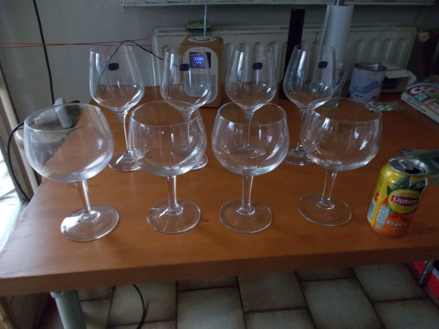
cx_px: 220
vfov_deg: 53.1
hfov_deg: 67.3
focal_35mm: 26
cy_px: 164
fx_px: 330
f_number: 3.2
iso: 400
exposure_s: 1/8
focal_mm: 4.6
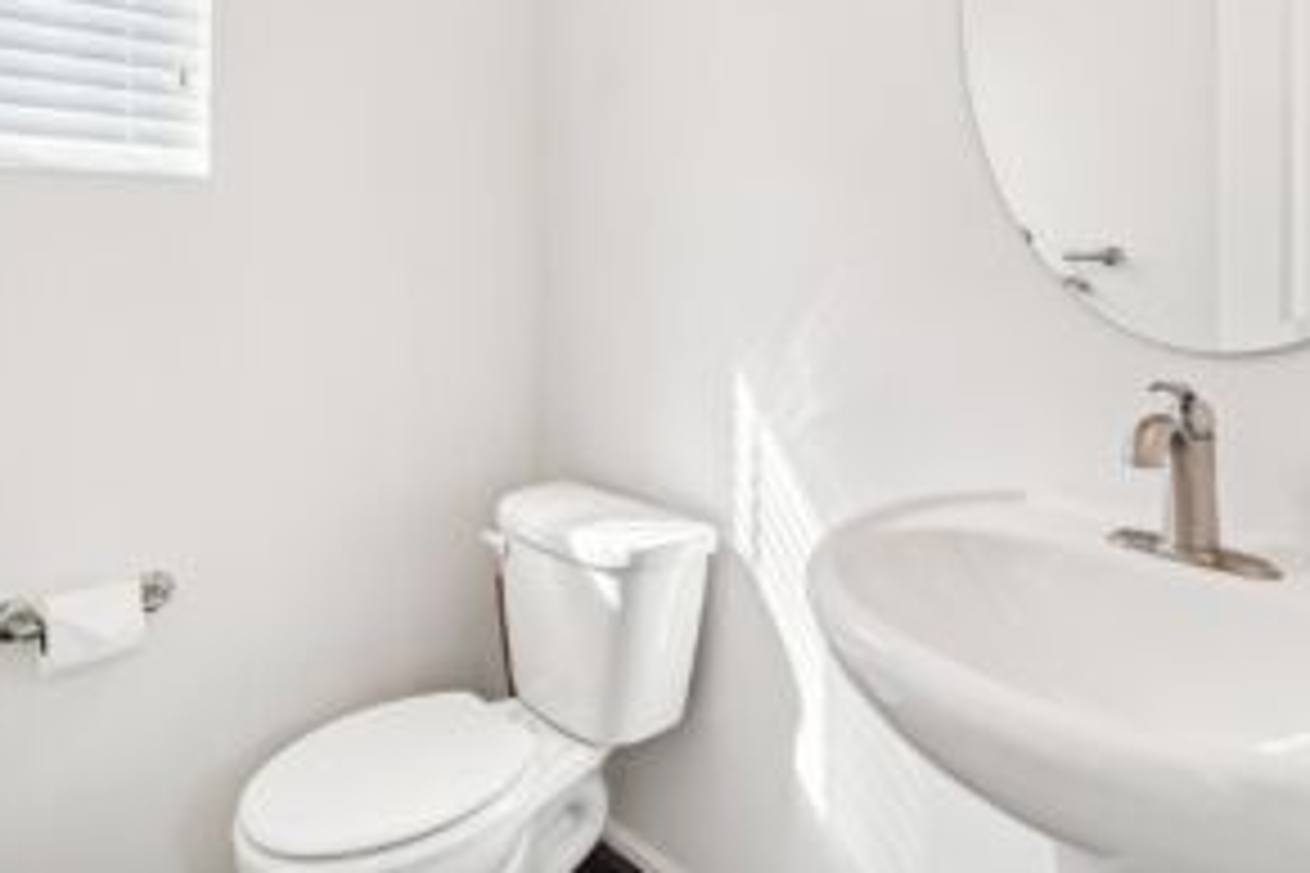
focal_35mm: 22
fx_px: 800
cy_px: 290
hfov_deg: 78.5
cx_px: 702
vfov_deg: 56.0
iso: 1600
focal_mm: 16
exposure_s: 1/400
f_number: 8
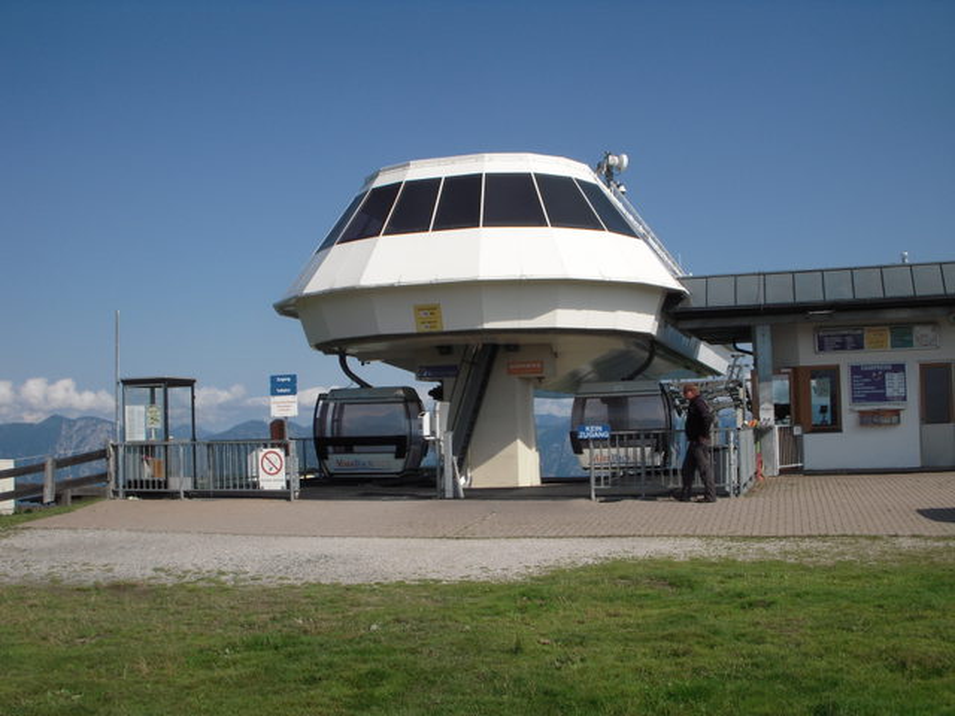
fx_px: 1048
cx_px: 478
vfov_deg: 37.7
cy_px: 358
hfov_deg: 49.0
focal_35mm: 38
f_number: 6.6
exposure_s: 1/500
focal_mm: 6.3
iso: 100
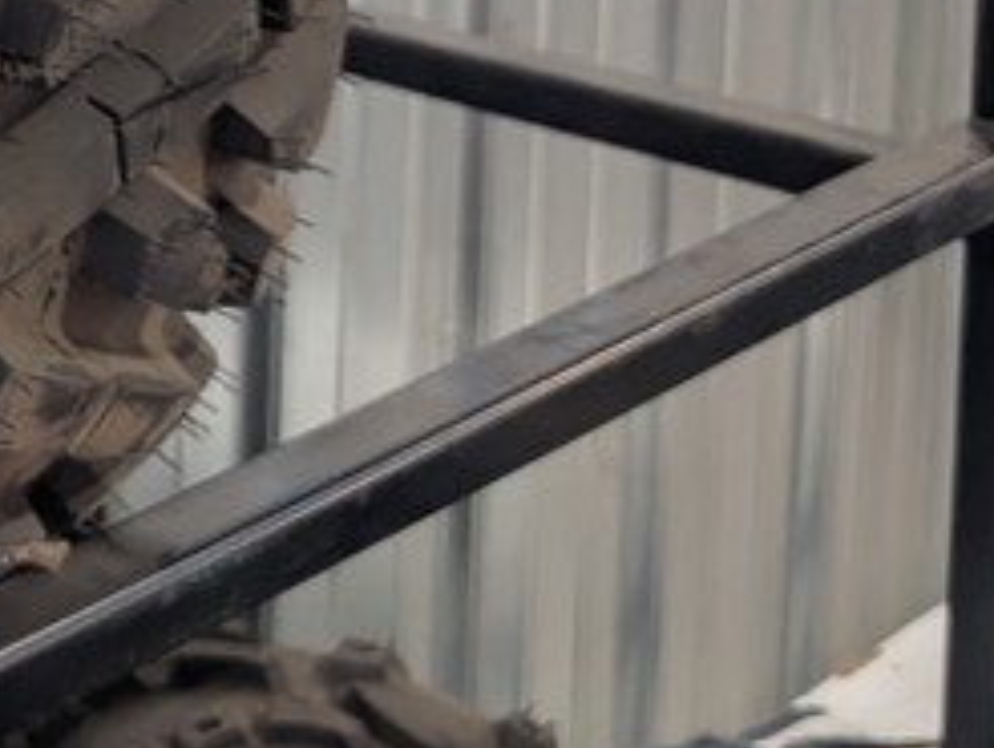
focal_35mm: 100
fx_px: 2874
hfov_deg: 16.9
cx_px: -679
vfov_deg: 13.8
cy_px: -435
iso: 431
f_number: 1.68
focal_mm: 6.9
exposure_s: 1/180
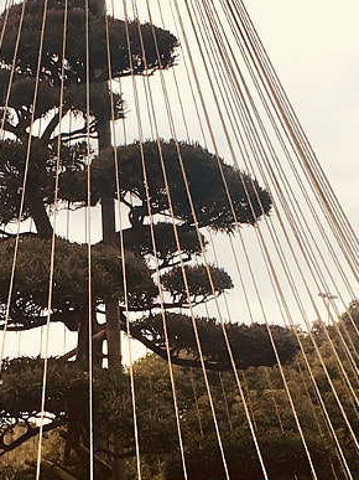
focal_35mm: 120
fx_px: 1660
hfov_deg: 12.3
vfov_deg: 16.2
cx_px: 123
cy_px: 430
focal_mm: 4.15
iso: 25
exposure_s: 1/463
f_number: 2.2
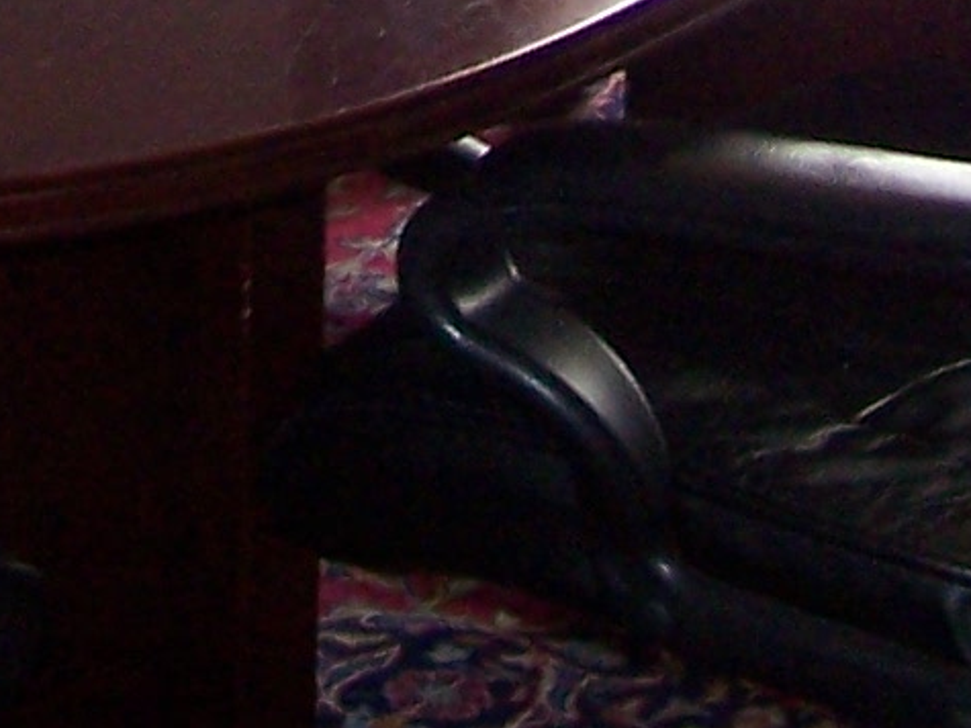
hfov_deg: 9.6
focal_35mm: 206
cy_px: -1076
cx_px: 141
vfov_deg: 6.8
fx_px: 5777
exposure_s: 1/60
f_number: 2.8
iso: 140
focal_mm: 6.3
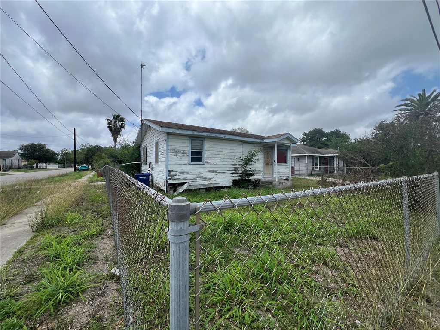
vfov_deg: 89.9
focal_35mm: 13
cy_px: 165
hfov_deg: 106.2
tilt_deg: -0.9
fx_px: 165
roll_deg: +0.2
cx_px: 220
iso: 32
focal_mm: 1.57
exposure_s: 1/2597
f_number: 1.8
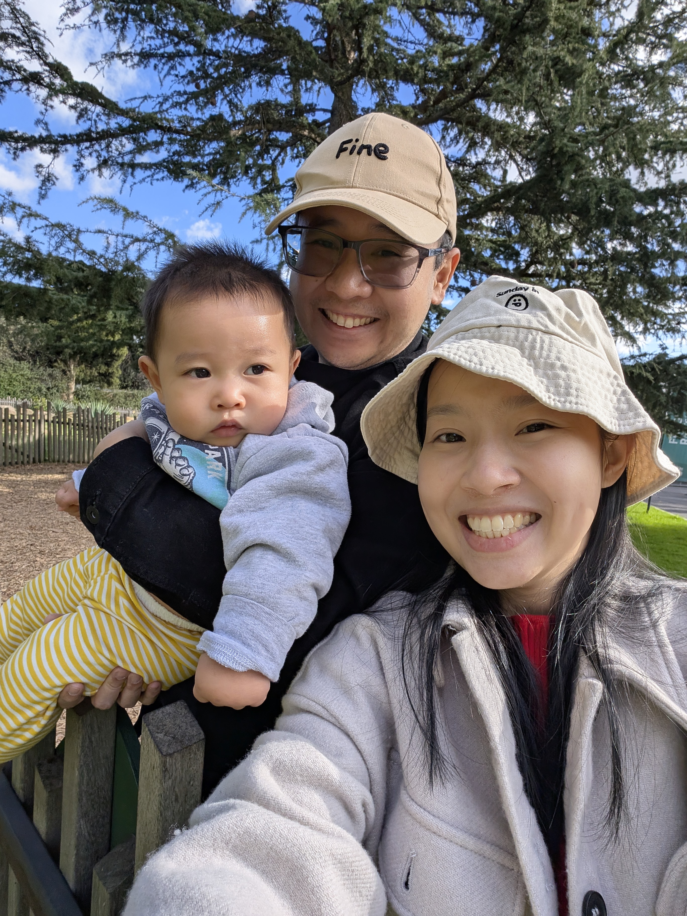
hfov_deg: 71.6
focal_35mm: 18
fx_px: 476
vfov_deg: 87.8
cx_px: 344
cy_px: 458
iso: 52
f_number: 2.2
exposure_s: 1/873
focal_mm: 2.71
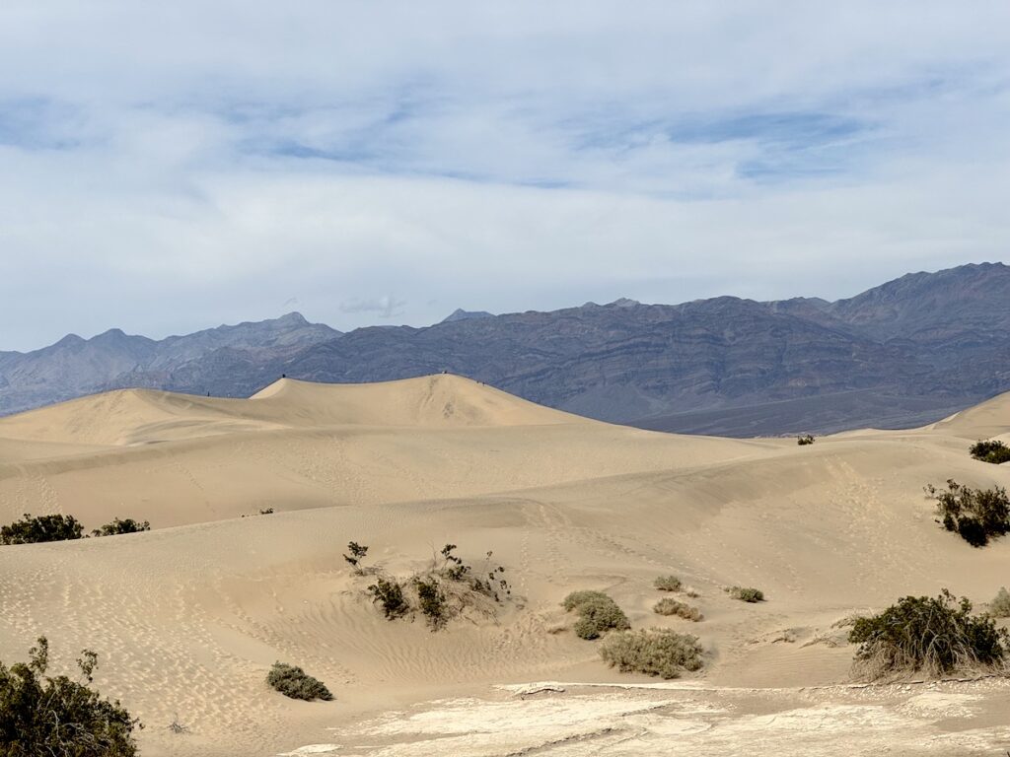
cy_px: 378
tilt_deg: +2.1
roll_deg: +3.0
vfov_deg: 19.1
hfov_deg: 25.3
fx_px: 2247
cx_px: 505
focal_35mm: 77
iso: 32
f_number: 2.8
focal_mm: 9
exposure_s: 1/2053
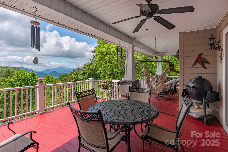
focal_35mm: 17
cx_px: 114
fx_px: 108
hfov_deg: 93.3
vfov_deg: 70.5
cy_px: 76
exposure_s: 1/1000
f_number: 7.1
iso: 320
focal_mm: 17
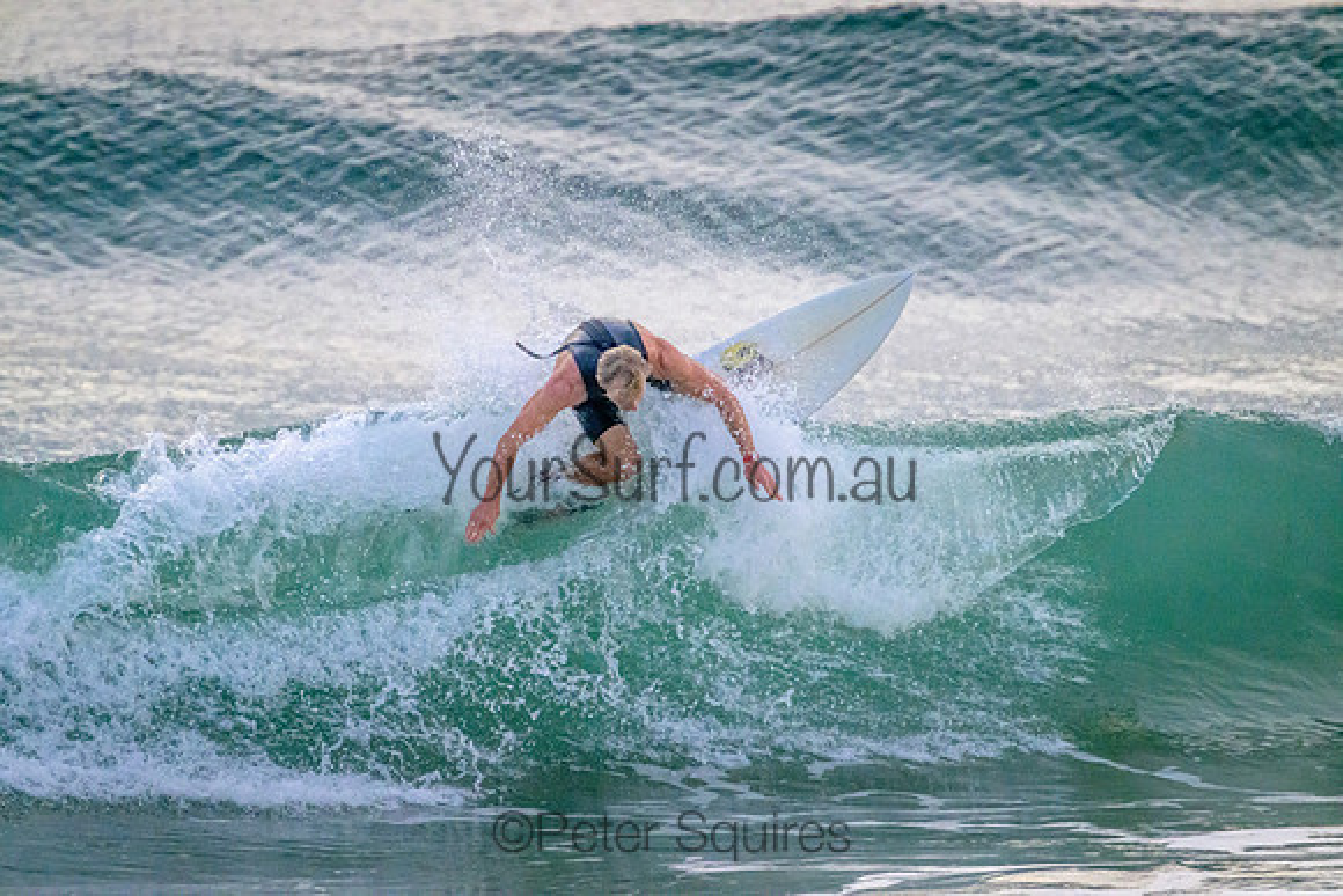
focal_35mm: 800
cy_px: 448
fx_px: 29850
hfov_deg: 2.6
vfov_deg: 1.7
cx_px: 672
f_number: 11
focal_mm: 800
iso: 10000
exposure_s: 1/2000
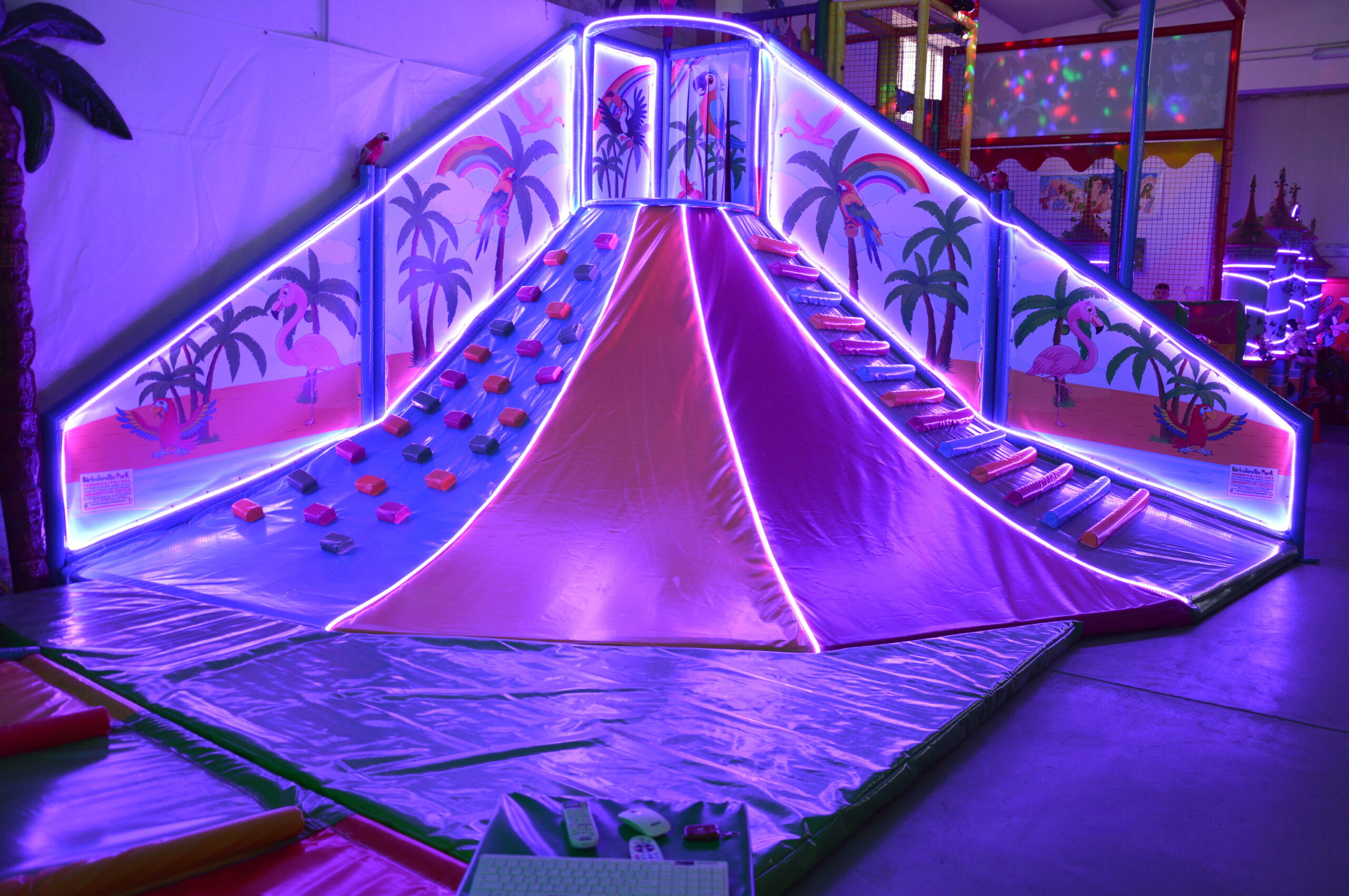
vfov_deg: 47.8
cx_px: 674
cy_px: 448
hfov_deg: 67.4
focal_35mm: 27
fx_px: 1011
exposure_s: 1/20
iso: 400
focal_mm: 18
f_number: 3.5
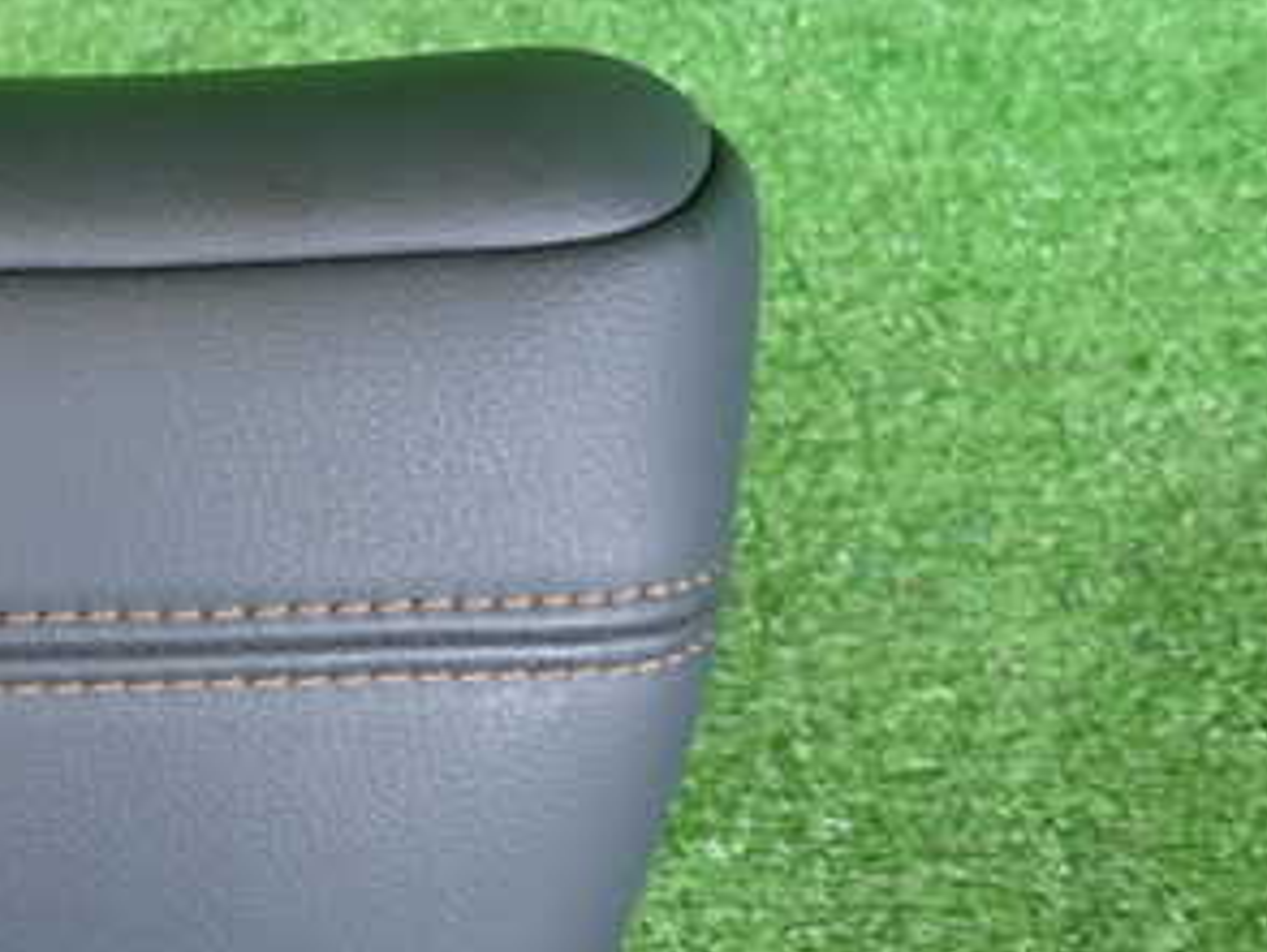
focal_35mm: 51
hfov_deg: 34.9
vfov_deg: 28.3
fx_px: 1868
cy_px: 685
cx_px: 78
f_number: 2
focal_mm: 4.5
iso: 200
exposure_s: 1/40
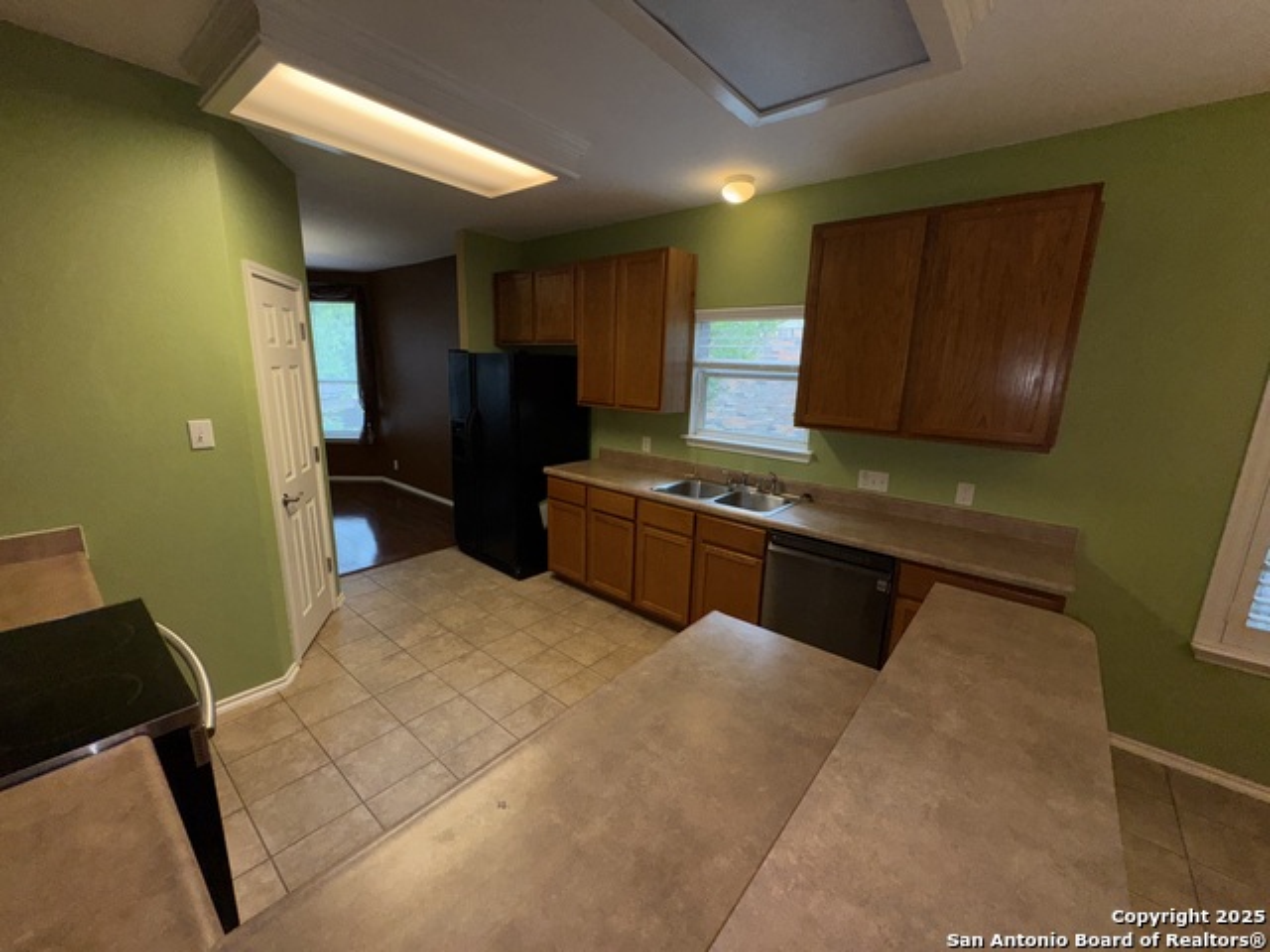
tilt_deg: -12.6
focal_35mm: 14
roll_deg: -1.7
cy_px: 476
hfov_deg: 102.1
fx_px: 514
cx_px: 635
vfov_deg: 85.7
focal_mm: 2.22
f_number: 2.2
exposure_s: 1/122
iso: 80
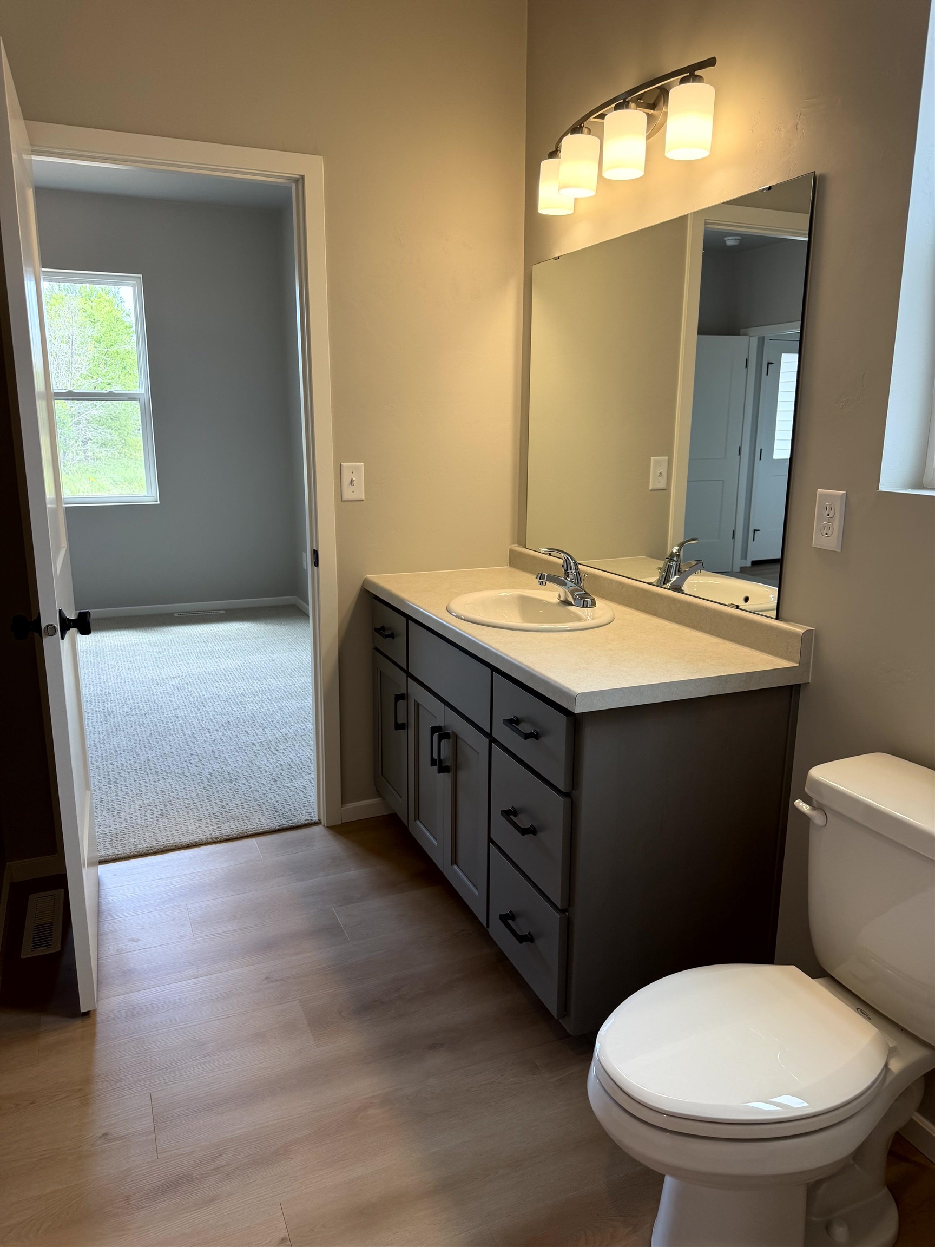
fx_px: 864
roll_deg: -1.0
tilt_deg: -12.1
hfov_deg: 56.8
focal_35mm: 24
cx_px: 468
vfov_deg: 71.6
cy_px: 624
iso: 80
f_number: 1.78
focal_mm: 6.76
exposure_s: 1/174
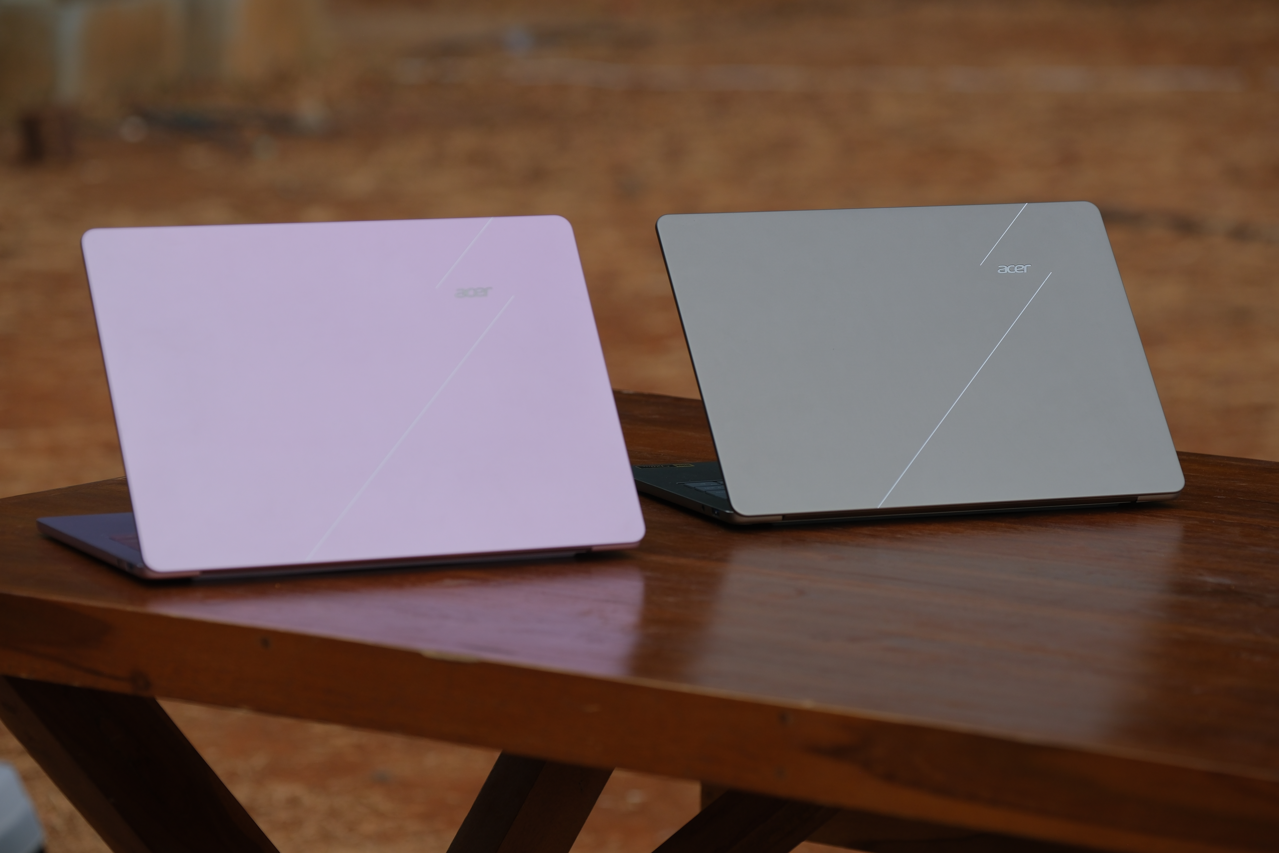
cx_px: 640
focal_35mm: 142
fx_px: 5045
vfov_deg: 9.7
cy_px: 426
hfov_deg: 14.4
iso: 160
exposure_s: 1/1500
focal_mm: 94.5
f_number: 4
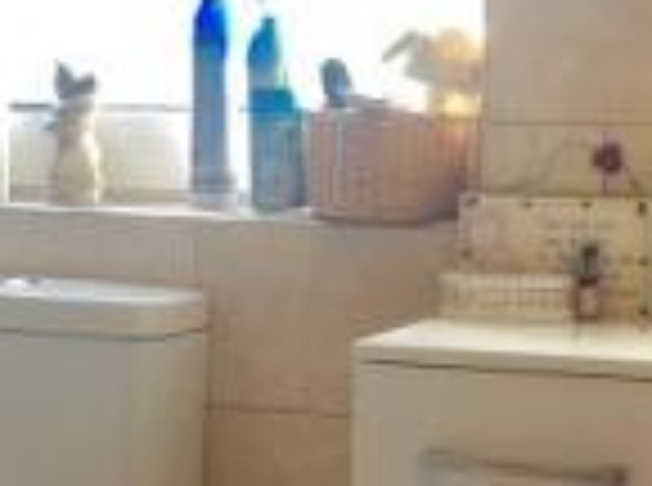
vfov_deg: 12.6
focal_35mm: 117
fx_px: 2198
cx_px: -70
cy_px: 250
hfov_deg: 16.4
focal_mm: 4.15
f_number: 2.2
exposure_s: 1/100
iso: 50
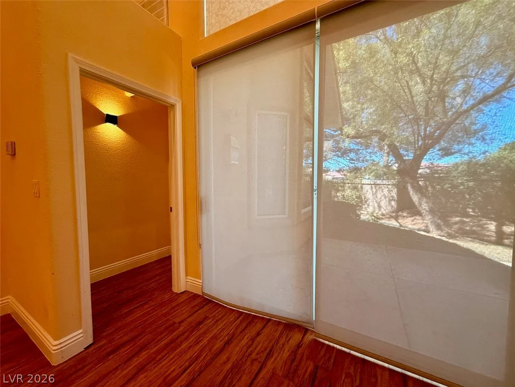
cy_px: 194
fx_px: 208
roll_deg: -0.7
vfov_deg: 85.7
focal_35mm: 14
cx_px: 258
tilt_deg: -3.7
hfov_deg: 102.1
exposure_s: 1/120
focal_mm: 2.22
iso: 250
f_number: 2.2
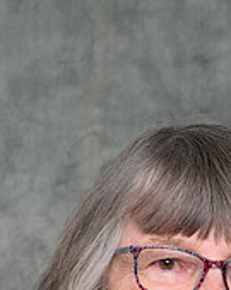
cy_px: 169
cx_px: 226
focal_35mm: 213
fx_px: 1822
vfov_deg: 9.1
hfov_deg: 7.2
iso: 400
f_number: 10
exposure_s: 1/125
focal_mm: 66
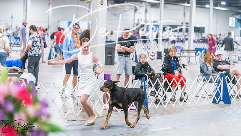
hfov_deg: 20.2
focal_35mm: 106
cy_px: 60
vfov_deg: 11.4
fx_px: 677
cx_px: 120
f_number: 2.8
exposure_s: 1/320
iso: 6400
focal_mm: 100
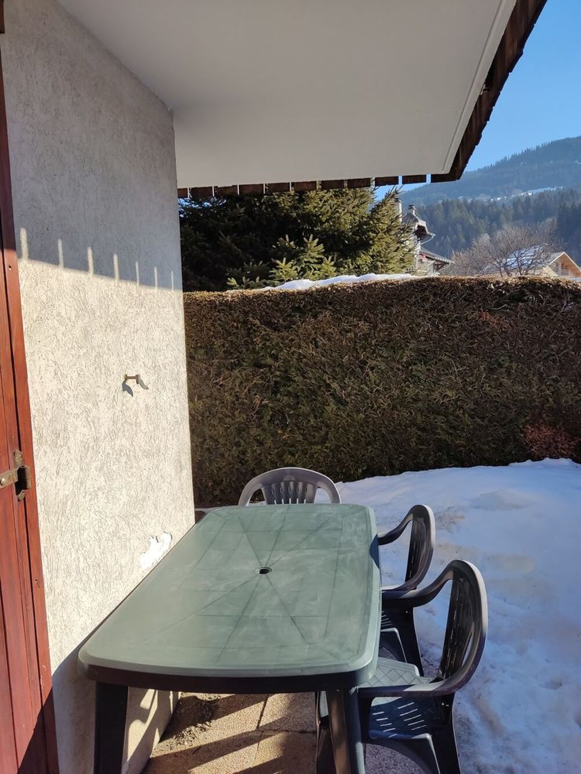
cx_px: 290
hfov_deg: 54.9
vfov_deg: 69.4
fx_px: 559
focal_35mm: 25
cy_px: 387
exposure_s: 1/1449
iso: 50
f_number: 1.79
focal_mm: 4.71
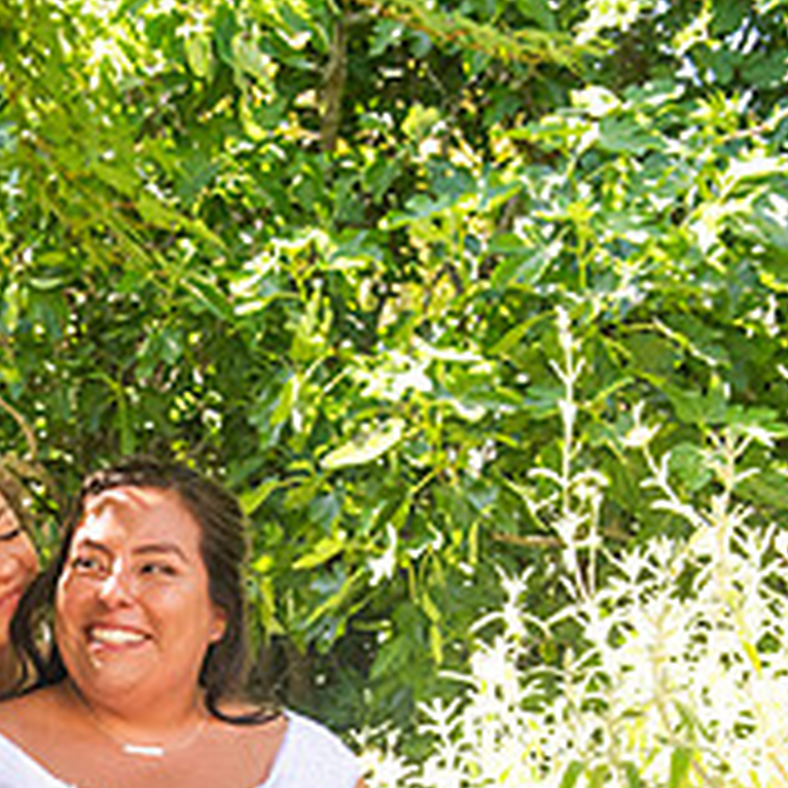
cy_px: 822
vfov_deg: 15.9
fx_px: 2756
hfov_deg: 15.9
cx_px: -41
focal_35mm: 107
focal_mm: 38
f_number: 4
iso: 640
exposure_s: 1/500
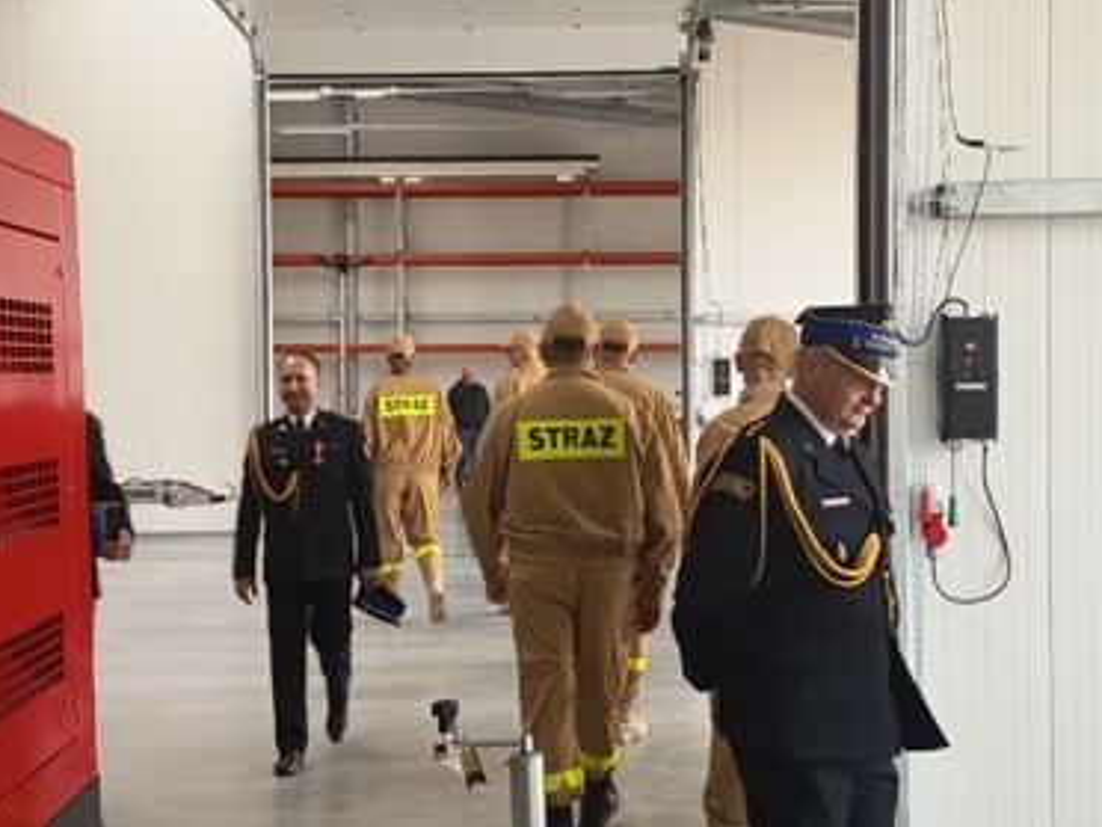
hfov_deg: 33.8
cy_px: 409
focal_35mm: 57
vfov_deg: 25.7
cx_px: 550
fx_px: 1815
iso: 188
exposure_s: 1/100
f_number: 1.7
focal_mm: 5.27
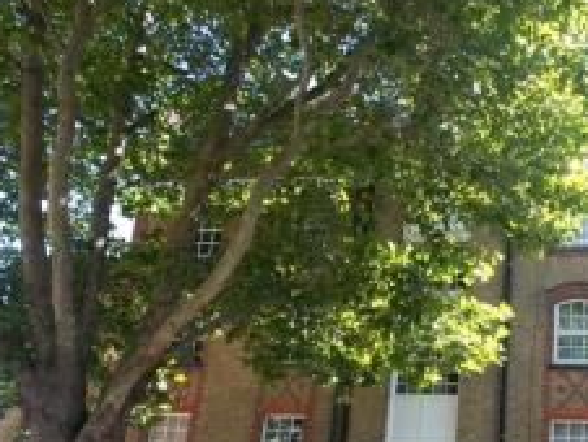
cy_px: 384
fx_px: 731
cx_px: 467
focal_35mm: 43
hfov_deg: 42.0
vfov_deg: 32.3
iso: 80
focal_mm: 4
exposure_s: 1/125
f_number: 3.1
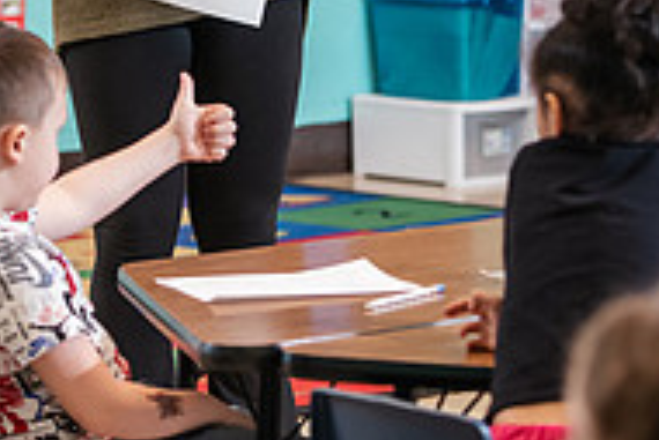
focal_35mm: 238
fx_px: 4360
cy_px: -36
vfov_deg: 5.8
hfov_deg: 8.6
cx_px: 246
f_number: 3.2
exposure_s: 1/200
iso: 1600
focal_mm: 78
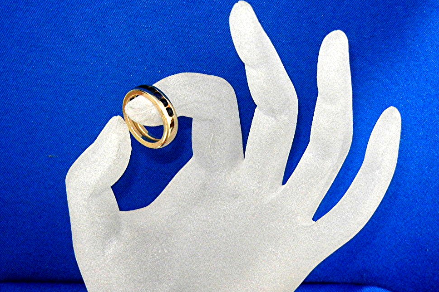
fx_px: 792
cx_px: 210
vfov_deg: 20.9
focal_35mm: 65
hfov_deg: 31.0
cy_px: 150
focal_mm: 10.6
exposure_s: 1/30
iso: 800
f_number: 8
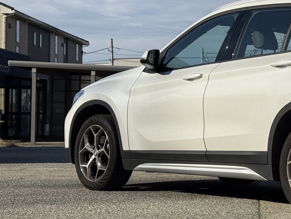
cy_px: 97
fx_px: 866
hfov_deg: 18.5
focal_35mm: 103
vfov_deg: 14.4
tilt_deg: +1.1
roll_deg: -0.2
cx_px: 309
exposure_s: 1/8772
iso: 64
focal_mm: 6.76
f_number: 1.78
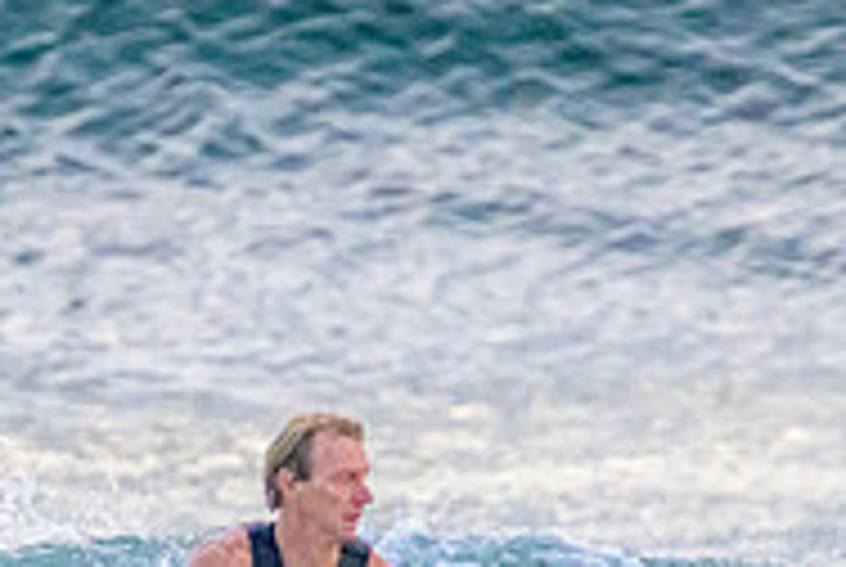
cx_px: 279
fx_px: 57947
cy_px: 785
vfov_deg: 0.6
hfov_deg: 0.8
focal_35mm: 2462
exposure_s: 1/2000
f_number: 11
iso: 12800
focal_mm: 800
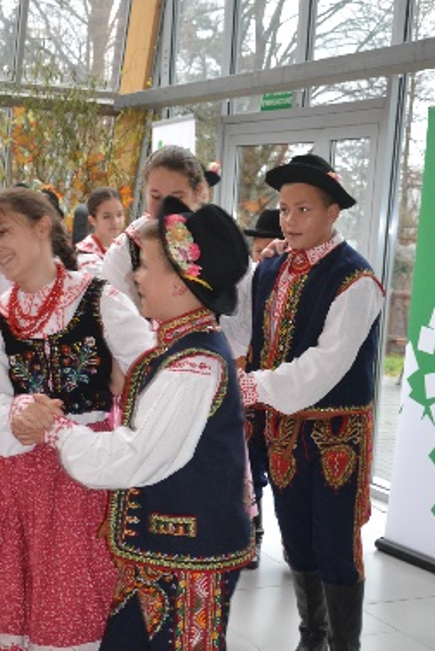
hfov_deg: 21.9
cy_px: 425
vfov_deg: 32.1
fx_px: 1122
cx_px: 173
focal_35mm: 62
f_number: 4
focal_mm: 26
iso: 400
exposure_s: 1/80
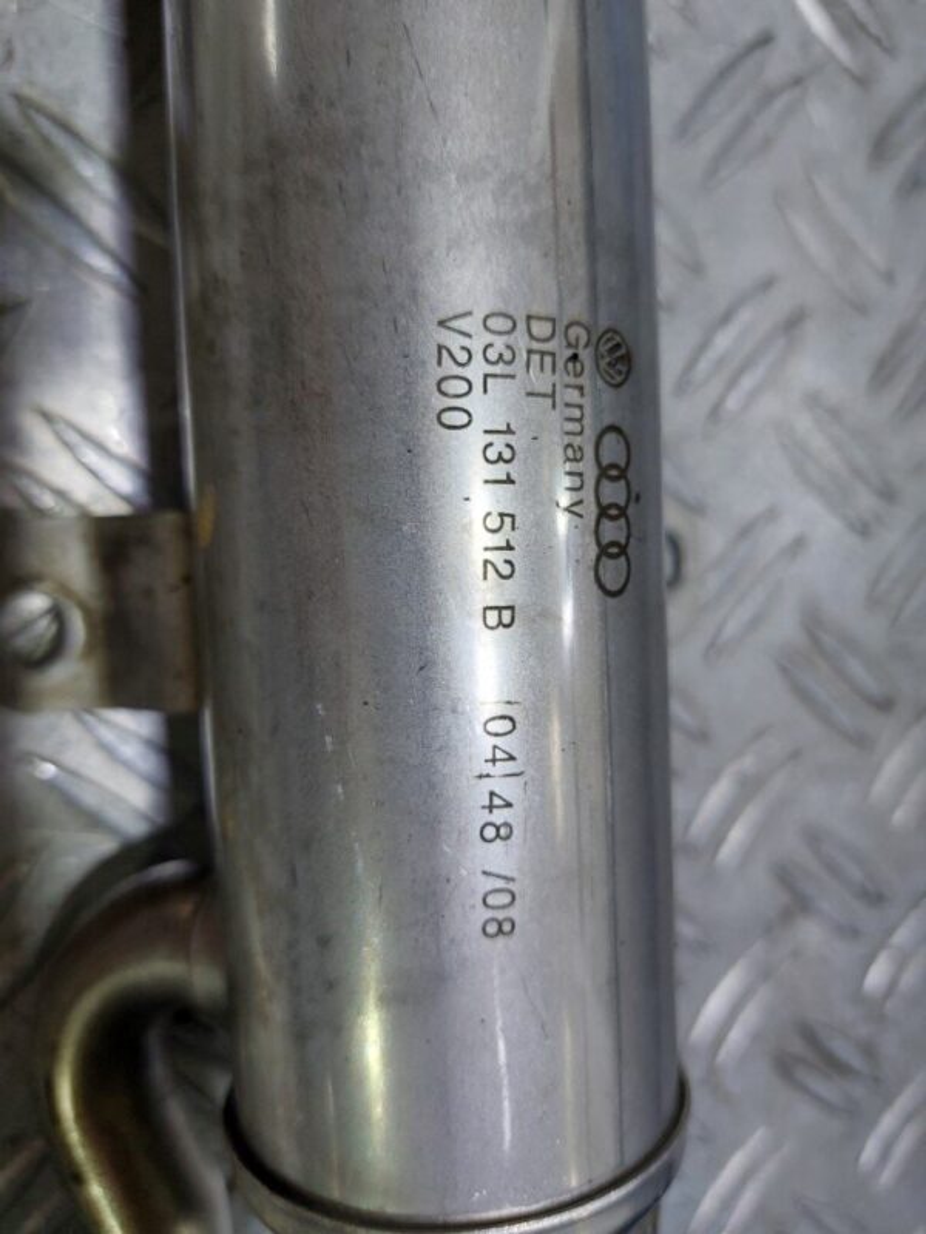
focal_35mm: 25
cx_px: 463
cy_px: 617
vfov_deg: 69.4
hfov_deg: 54.9
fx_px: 892
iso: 50
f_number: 1.8
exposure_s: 1/50
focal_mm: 5.23
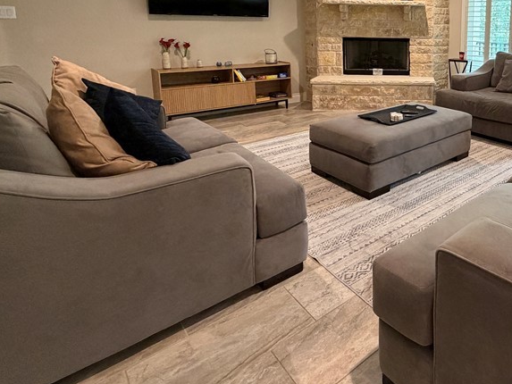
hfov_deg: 62.0
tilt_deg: -8.1
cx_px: 428
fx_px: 370
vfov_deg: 51.6
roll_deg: -0.8
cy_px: 79
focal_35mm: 25
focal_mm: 2.22
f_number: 2.2
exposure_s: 1/60
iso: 320
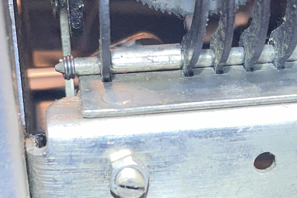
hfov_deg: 21.0
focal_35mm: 97
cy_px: 323
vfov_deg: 13.1
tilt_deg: -35.6
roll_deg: +2.7
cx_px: 146
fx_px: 800
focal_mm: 4.2
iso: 80
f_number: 1.6
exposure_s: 1/120
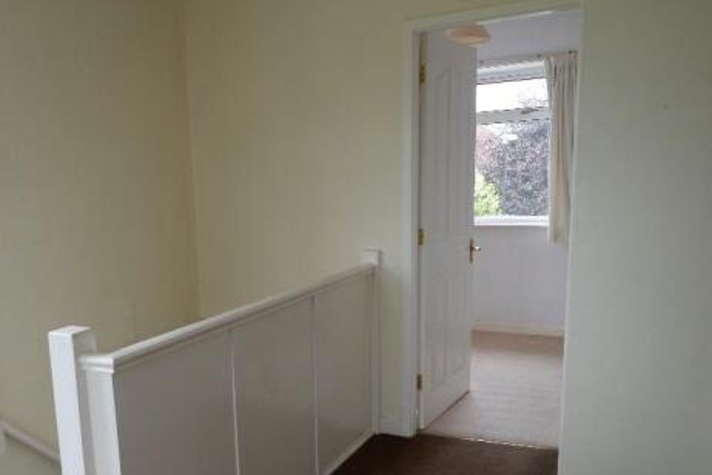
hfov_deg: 55.0
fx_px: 672
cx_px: 258
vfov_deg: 38.4
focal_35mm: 34
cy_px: 323
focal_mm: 16
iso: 200
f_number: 4.5
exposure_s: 1/80
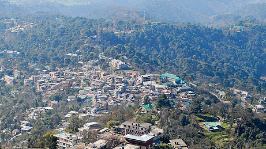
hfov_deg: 23.4
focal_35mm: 91
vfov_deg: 13.3
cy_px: 106
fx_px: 642
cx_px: 148
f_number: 8
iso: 100
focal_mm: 46
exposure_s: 1/160
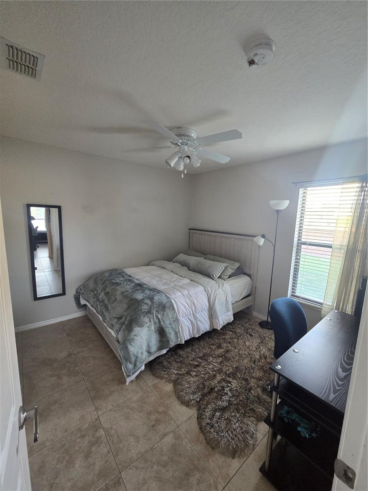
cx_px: 184
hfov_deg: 89.9
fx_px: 184
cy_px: 246
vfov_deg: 106.2
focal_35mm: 13
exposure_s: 1/60
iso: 400
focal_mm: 2.2
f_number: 2.2
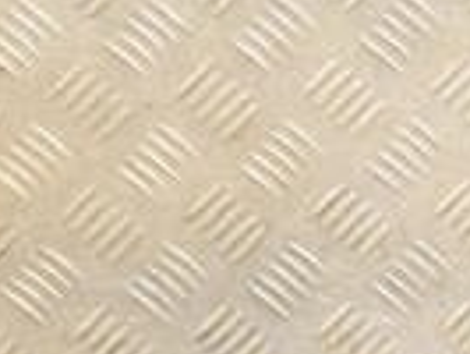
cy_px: 269
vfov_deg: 7.1
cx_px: 590
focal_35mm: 208
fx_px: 2827
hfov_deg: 9.4
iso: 800
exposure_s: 1/200
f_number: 5
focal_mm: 32
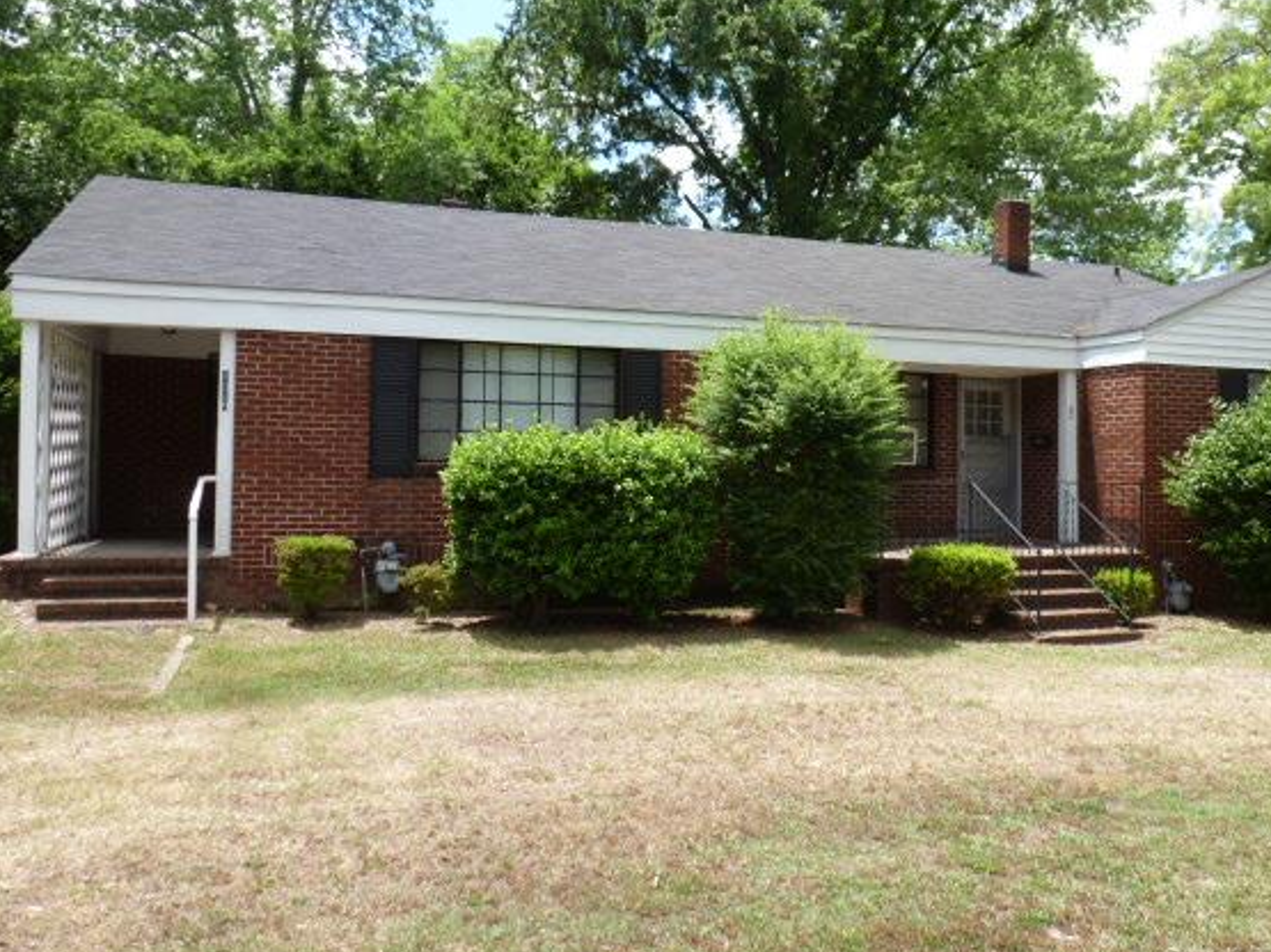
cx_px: 692
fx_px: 1101
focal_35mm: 30
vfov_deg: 46.7
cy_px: 433
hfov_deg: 59.9
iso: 100
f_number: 4
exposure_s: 1/320
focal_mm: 4.7
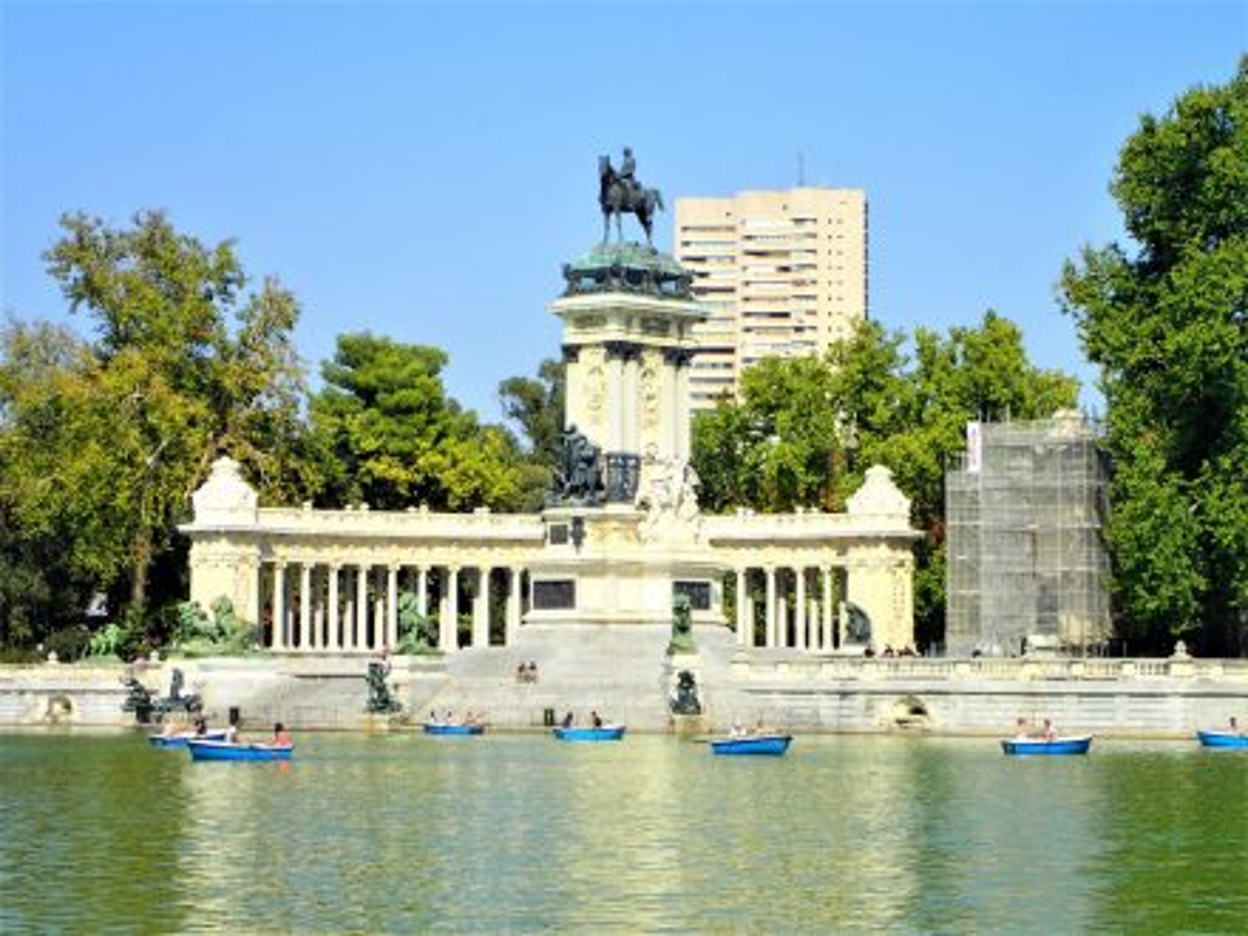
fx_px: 3605
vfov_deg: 14.8
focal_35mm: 100
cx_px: 624
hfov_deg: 19.6
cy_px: 468
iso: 100
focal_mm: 18
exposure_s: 1/320
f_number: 6.3
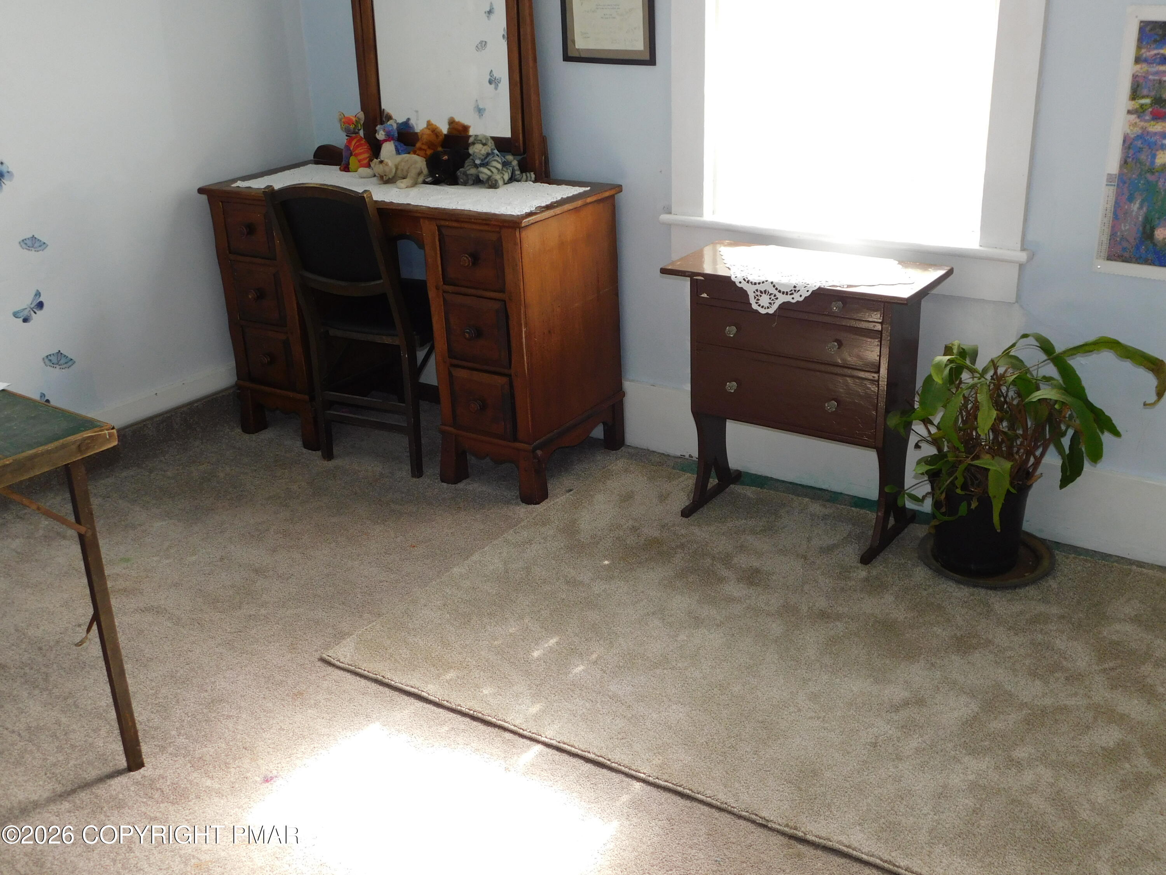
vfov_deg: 39.7
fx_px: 1213
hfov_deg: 51.4
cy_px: 438
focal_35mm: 36
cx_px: 583
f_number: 3.5
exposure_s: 1/30
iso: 200
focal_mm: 6.3
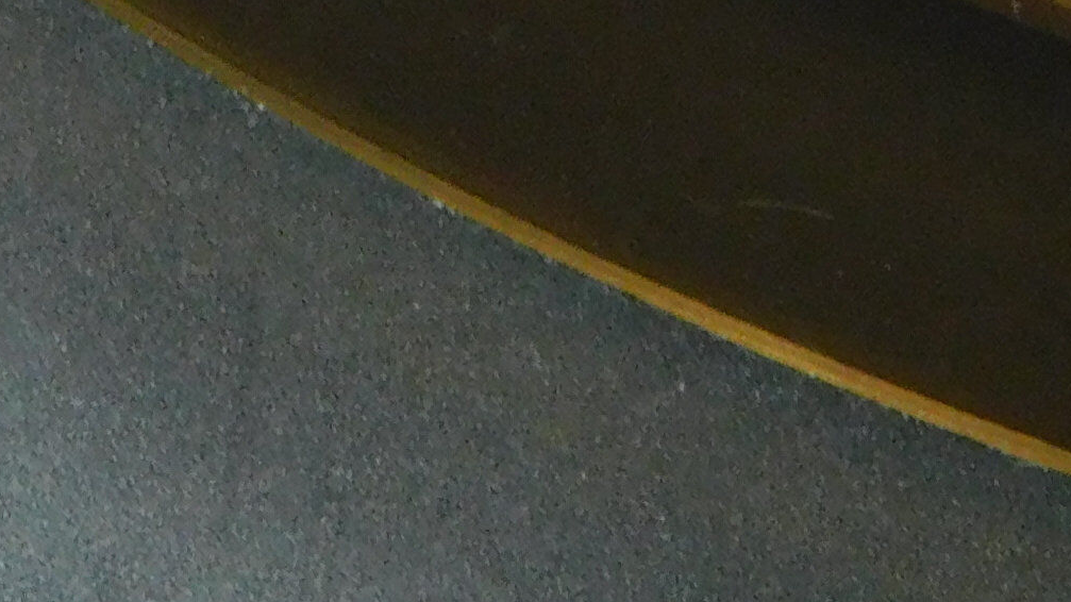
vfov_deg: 3.0
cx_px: -387
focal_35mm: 399
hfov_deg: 5.4
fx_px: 11329
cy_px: -946
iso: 220
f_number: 4.4
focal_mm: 14.2
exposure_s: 1/30
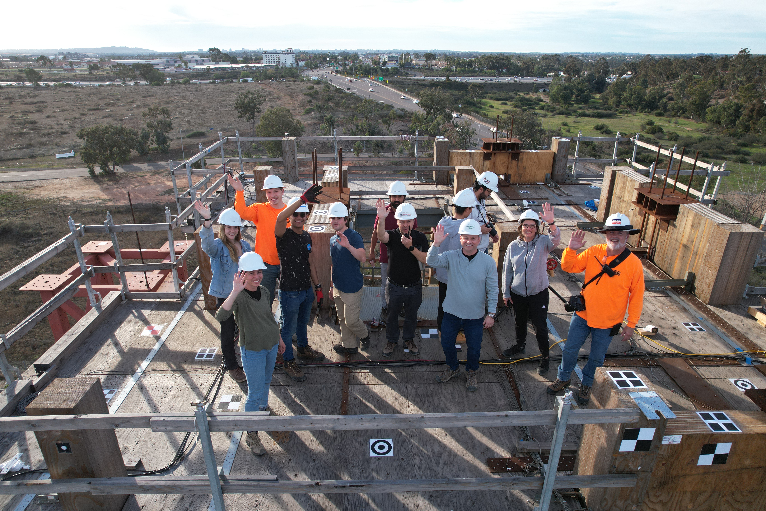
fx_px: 468
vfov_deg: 57.2
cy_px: 256
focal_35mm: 22
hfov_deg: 78.6
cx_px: 383
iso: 100
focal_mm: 8.38
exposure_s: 1/725
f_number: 2.8
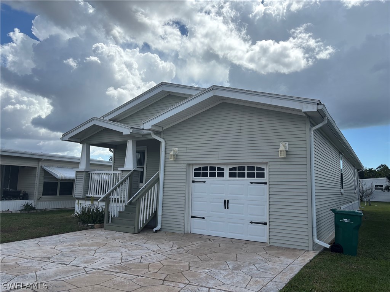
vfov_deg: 53.1
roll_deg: -2.7
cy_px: 146
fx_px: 293
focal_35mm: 26
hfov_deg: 67.3
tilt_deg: +6.9
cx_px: 195
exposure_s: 1/5618
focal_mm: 5.96
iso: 50
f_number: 1.6
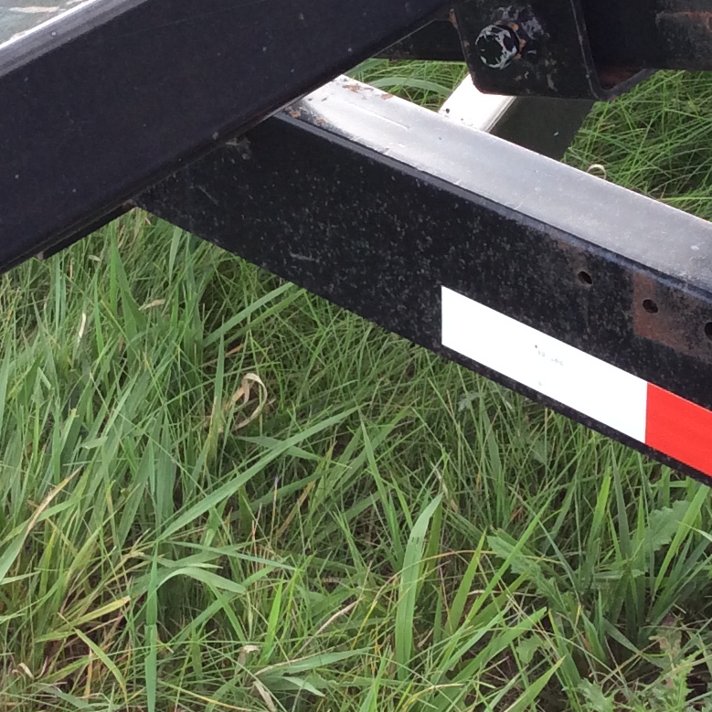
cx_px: 320
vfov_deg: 18.4
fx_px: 2187
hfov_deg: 18.5
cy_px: 188
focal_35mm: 94
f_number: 2.4
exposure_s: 1/164
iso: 32
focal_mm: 3.3
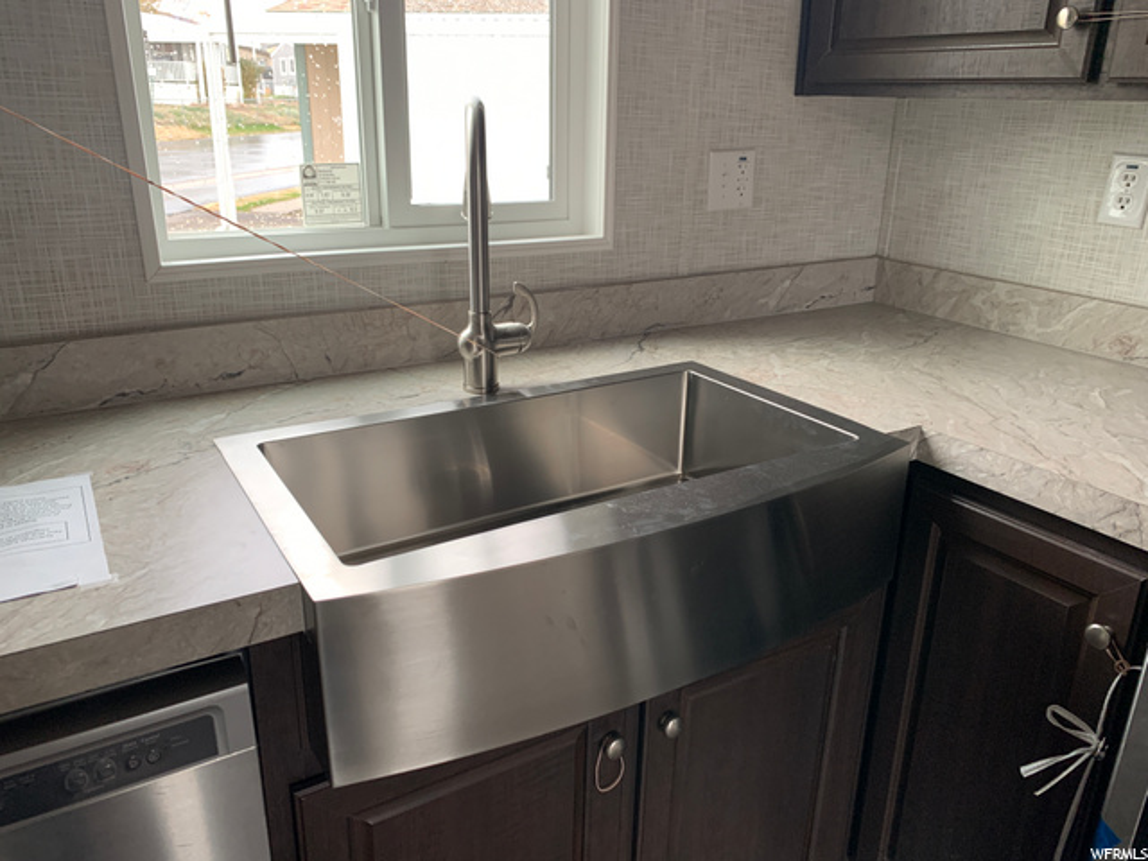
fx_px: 862
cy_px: 430
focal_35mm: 26
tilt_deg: -19.1
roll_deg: -2.2
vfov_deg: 53.1
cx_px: 574
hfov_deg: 67.3
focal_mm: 4.25
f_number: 1.8
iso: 100
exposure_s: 1/60
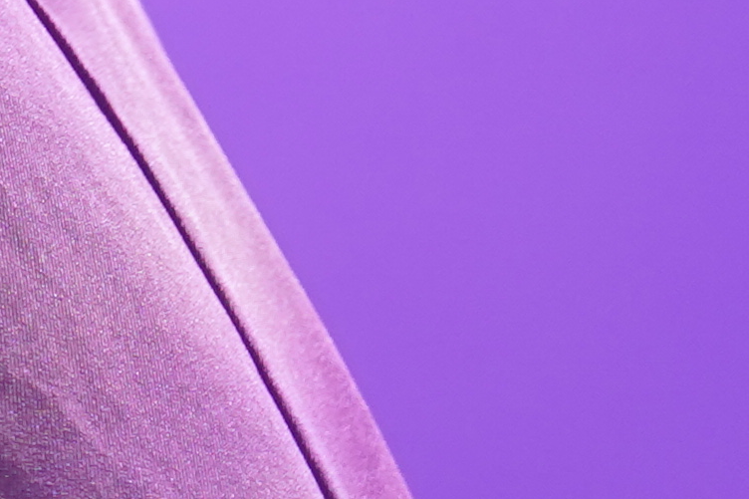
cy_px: -253
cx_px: -2215
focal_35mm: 838
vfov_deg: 1.6
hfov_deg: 2.4
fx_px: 17430
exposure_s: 1/160
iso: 1000
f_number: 4
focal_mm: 105
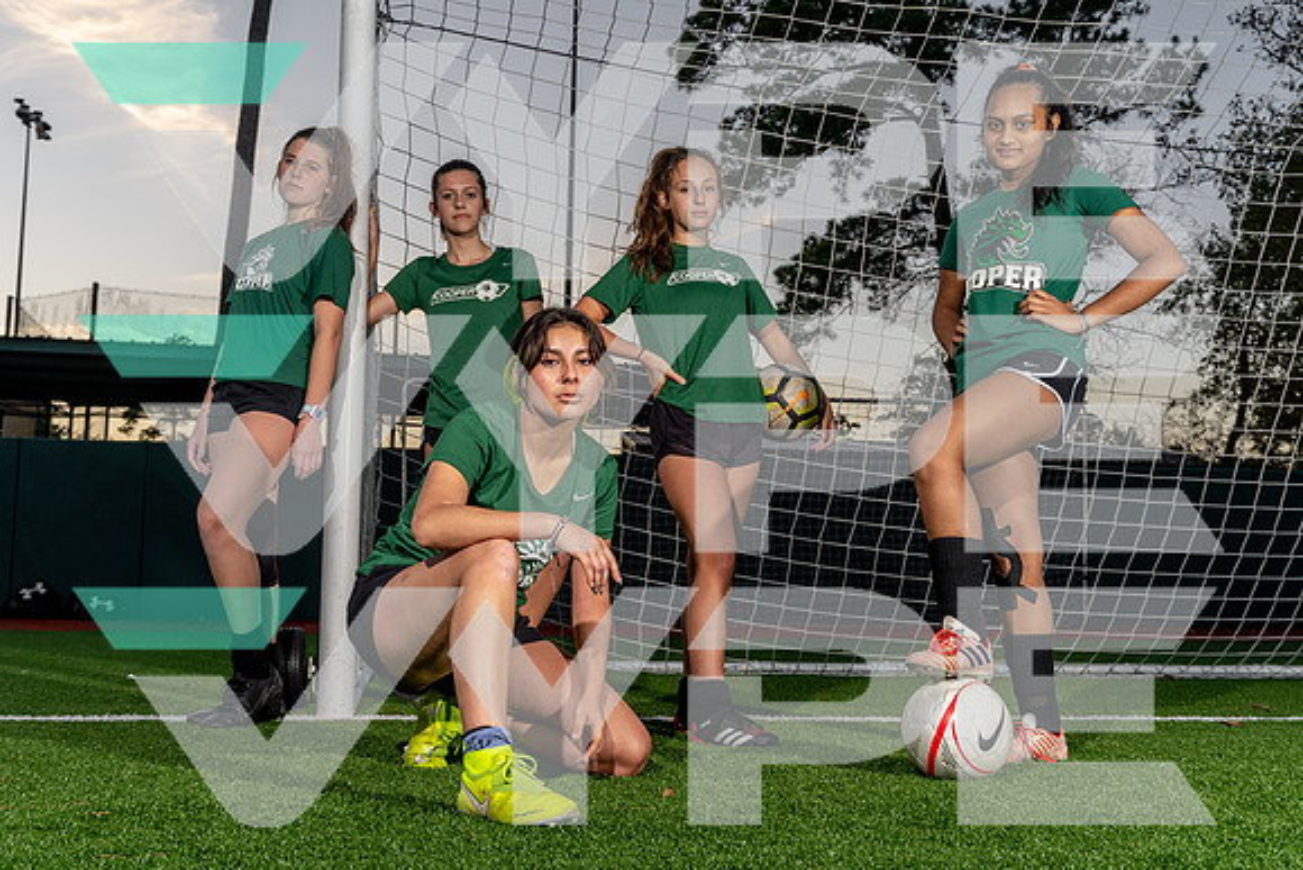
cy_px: 435
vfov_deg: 34.4
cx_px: 635
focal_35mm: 39
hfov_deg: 49.8
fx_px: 1403
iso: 250
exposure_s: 1/125
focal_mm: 34
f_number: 8
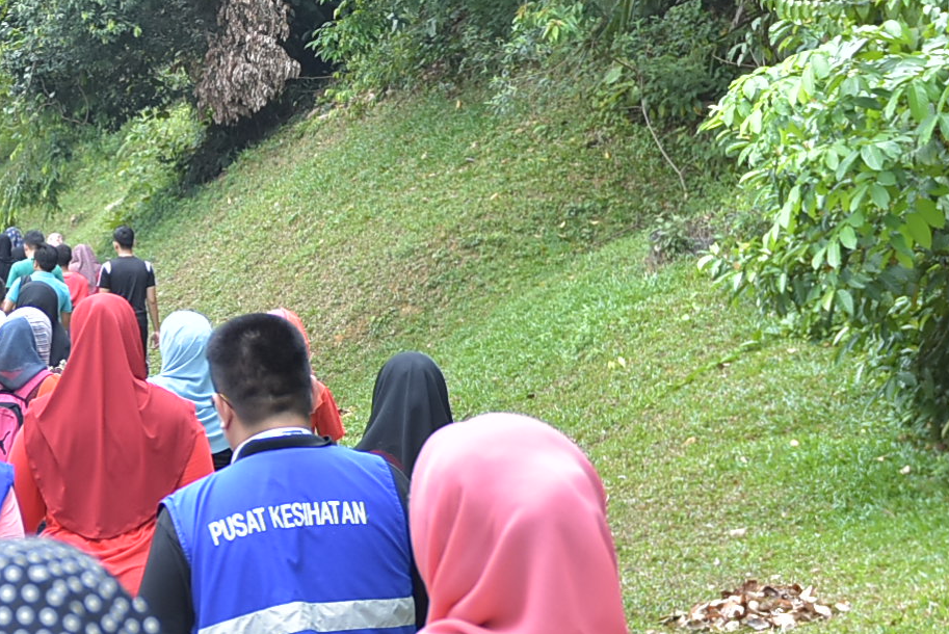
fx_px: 3112
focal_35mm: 118
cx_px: -62
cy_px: 23
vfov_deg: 11.5
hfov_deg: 16.9
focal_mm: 24
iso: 400
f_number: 2.8
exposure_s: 1/500
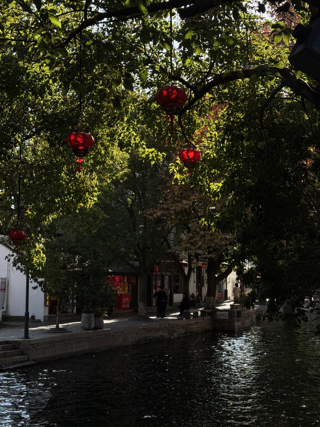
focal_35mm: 48
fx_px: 592
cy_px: 214
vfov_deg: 39.7
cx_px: 160
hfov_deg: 30.3
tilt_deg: +7.3
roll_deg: +0.2
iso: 64
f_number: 1.78
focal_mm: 6.76
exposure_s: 1/888
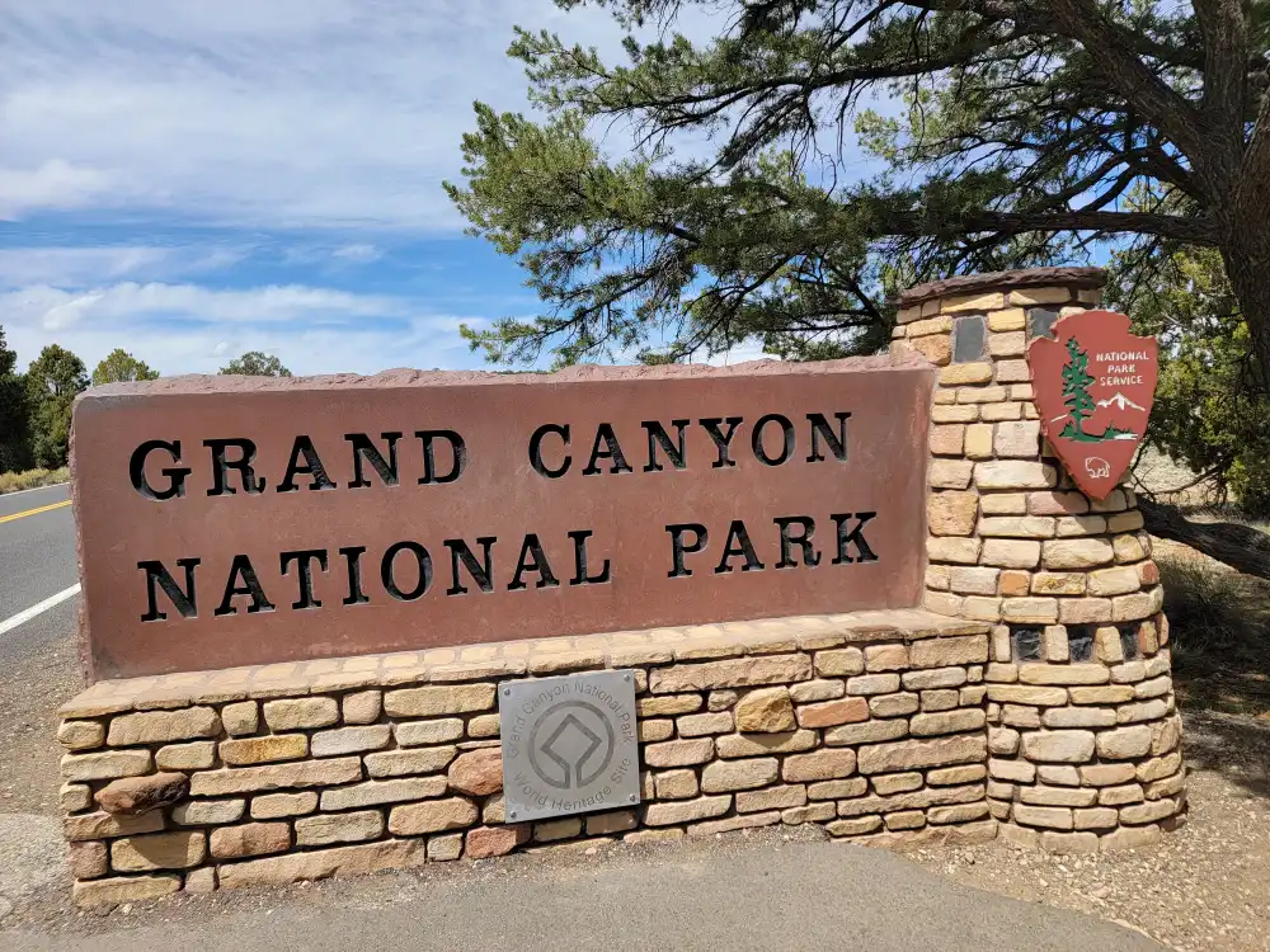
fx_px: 881
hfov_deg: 71.6
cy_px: 476
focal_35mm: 24
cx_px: 635
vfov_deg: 56.8
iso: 16
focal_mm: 6.7
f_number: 1.8
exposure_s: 1/914
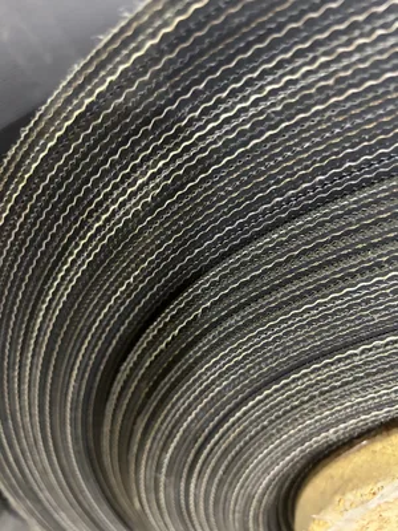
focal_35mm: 26
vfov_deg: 67.3
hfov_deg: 53.1
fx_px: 399
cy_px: 266
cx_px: 199
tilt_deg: -36.7
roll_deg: +4.6
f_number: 1.5
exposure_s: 1/30
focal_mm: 5.7
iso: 640
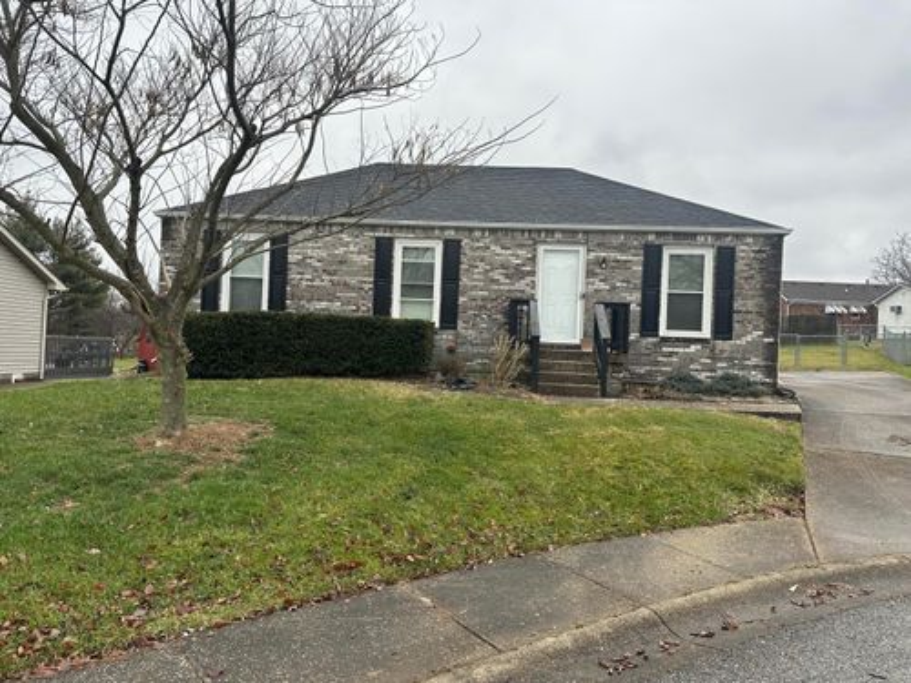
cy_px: 342
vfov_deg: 56.8
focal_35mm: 24
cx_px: 456
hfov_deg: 71.6
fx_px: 632
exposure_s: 1/587
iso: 80
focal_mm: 6.86
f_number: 1.78
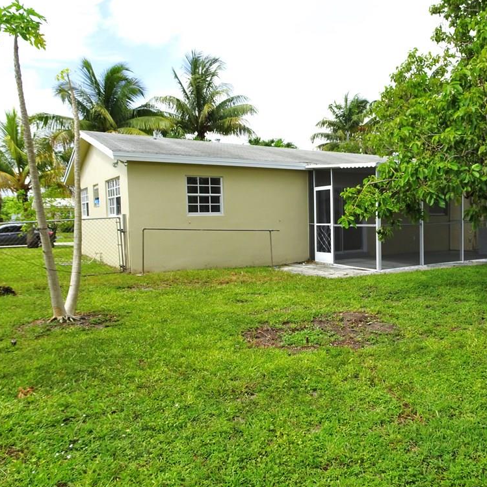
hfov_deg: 54.4
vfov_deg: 55.6
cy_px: 244
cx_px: 326
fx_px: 462
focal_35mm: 29
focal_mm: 4.1
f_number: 3.5
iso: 80
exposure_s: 1/800
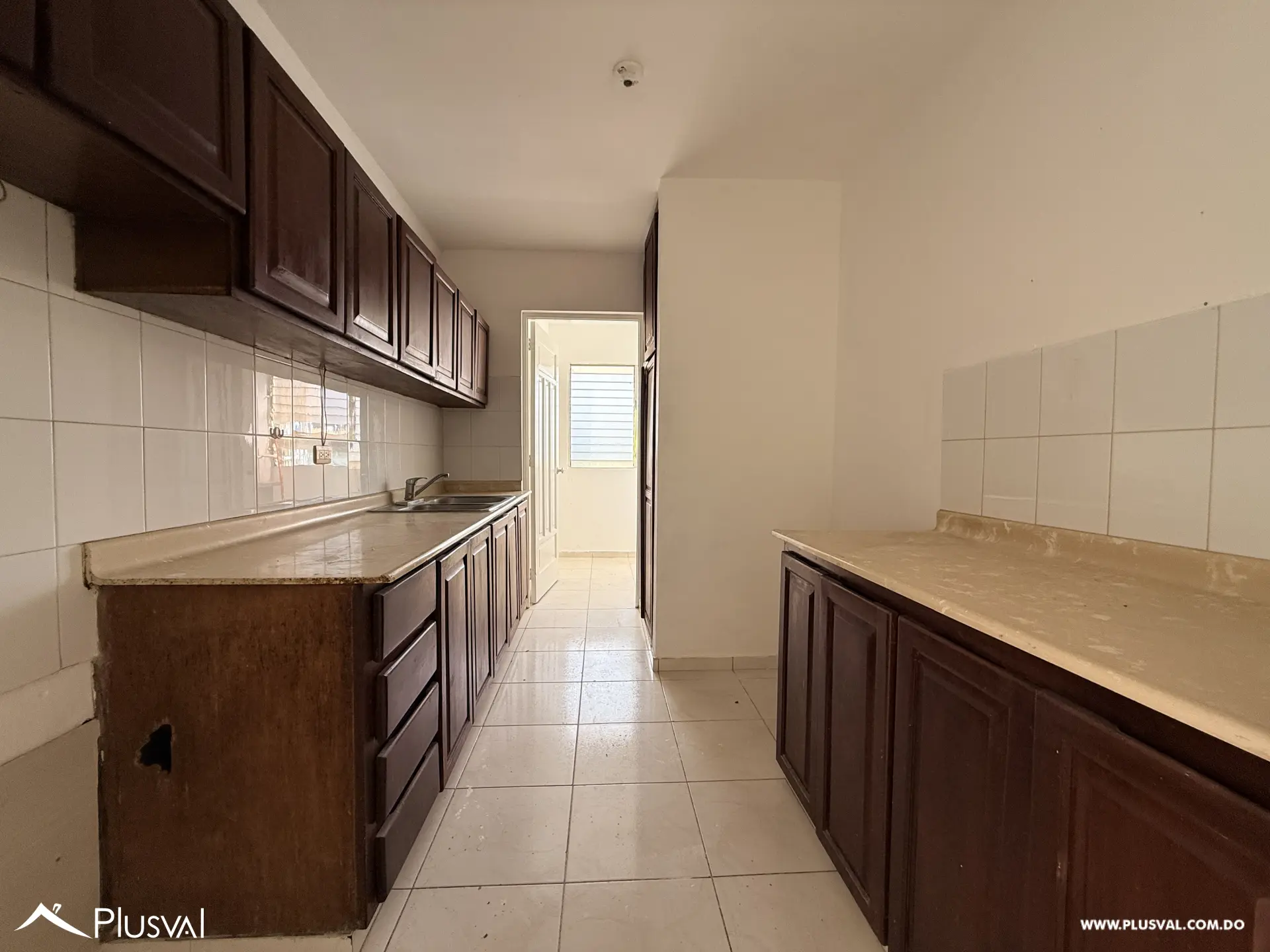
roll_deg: -0.7
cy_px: 476
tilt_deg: -2.3
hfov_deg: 102.1
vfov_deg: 85.7
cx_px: 635
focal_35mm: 14
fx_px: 514
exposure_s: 1/99
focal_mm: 2.22
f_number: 2.2
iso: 80
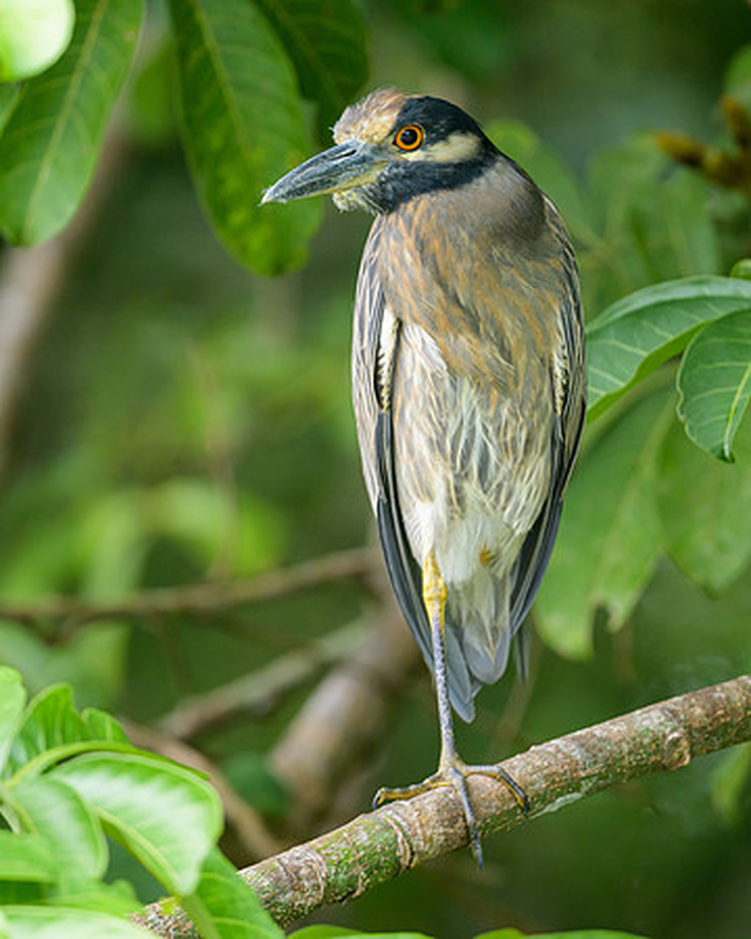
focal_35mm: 710
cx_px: 416
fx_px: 19732
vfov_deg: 2.7
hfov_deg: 2.2
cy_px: 474
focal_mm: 500
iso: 1800
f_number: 5.6
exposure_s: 1/640
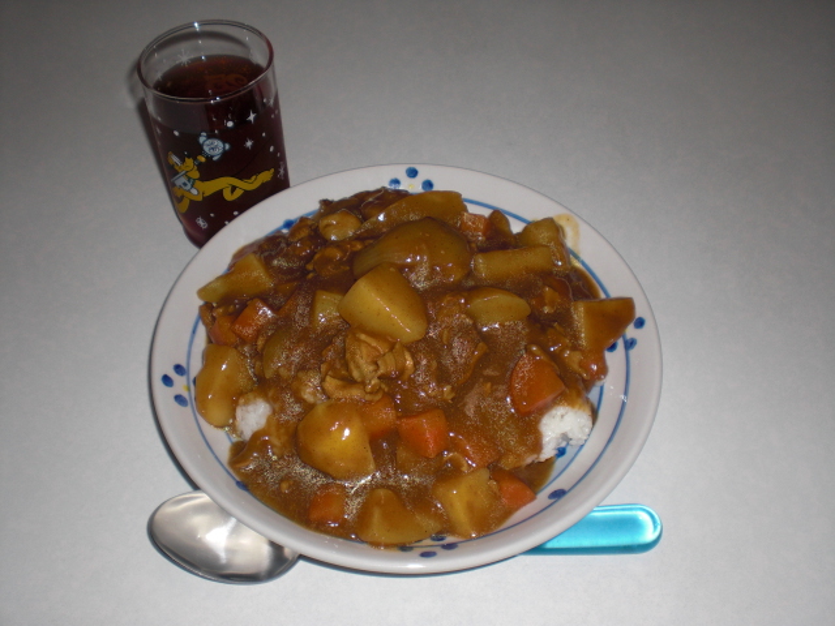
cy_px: 313
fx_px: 917
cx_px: 418
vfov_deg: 37.7
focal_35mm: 38
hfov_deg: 49.0
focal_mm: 6.3
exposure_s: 1/60
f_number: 3.1
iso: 64
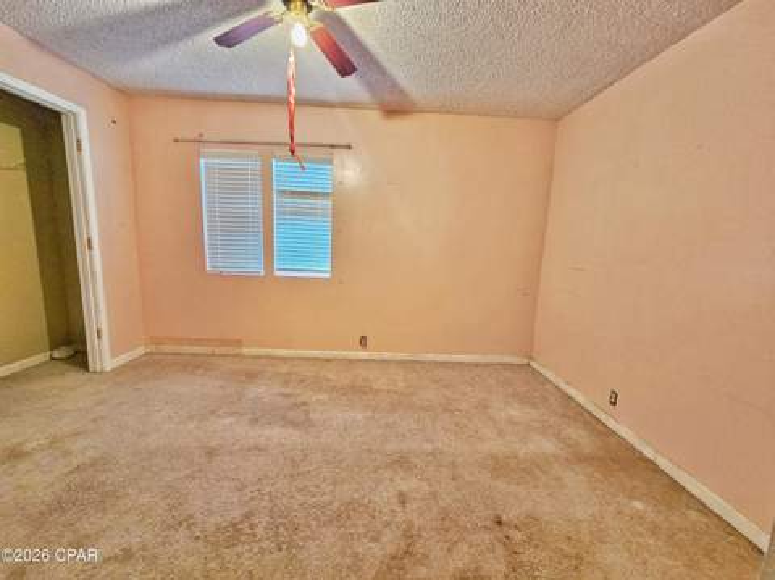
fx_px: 291
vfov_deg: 89.8
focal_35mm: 13
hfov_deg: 106.2
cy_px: 290
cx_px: 388
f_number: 2.2
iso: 500
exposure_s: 1/30
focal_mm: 2.2
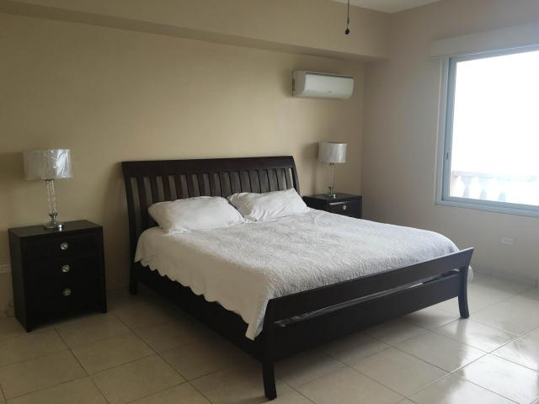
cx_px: 270
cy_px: 202
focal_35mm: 29
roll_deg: +0.3
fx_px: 452
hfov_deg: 61.7
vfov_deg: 48.2
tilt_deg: -8.0
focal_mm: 4.15
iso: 25
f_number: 2.2
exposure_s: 1/120
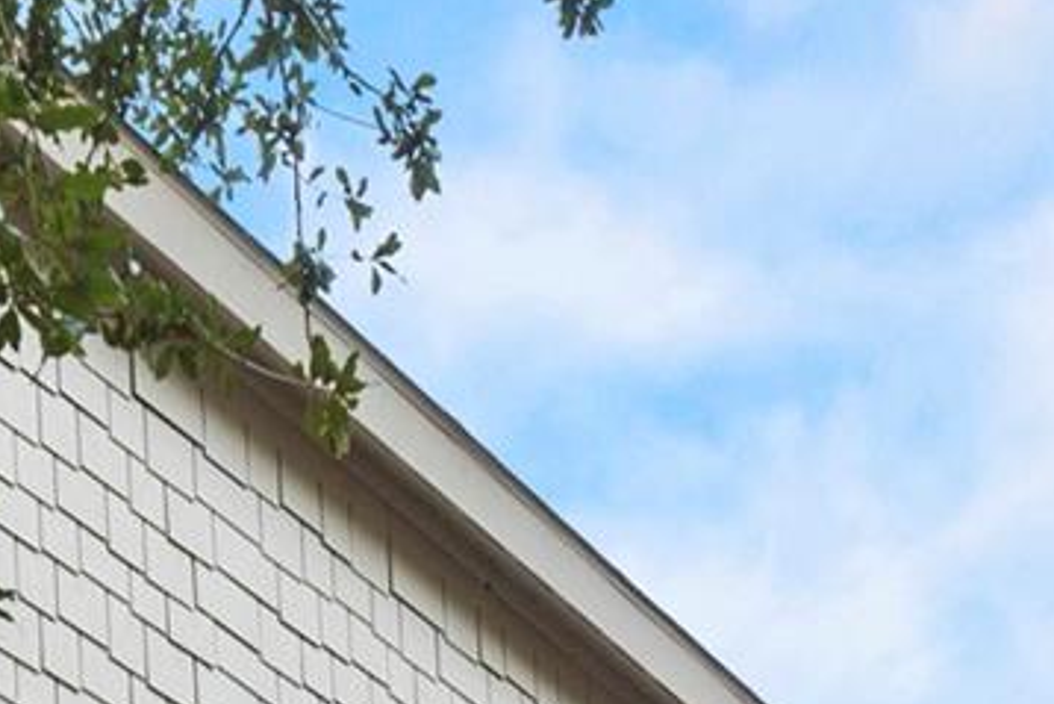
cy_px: 1835
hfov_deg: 25.0
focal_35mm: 80
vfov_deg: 12.3
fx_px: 2343
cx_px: 253
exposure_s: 1/100
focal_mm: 14
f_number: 8
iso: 220
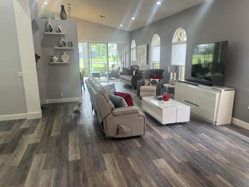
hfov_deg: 67.4
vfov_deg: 53.0
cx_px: 124
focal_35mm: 26
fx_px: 187
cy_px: 94
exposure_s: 1/120
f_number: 1.5
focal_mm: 5.7
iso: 125
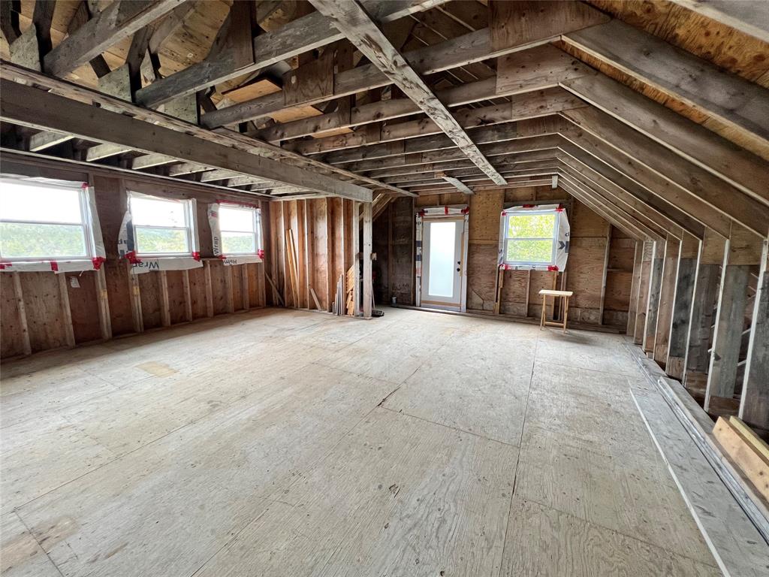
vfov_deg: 89.9
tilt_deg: -7.9
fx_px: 289
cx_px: 384
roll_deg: +0.0
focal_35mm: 13
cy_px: 288
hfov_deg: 106.2
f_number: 1.8
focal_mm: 1.57
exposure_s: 1/99
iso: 100
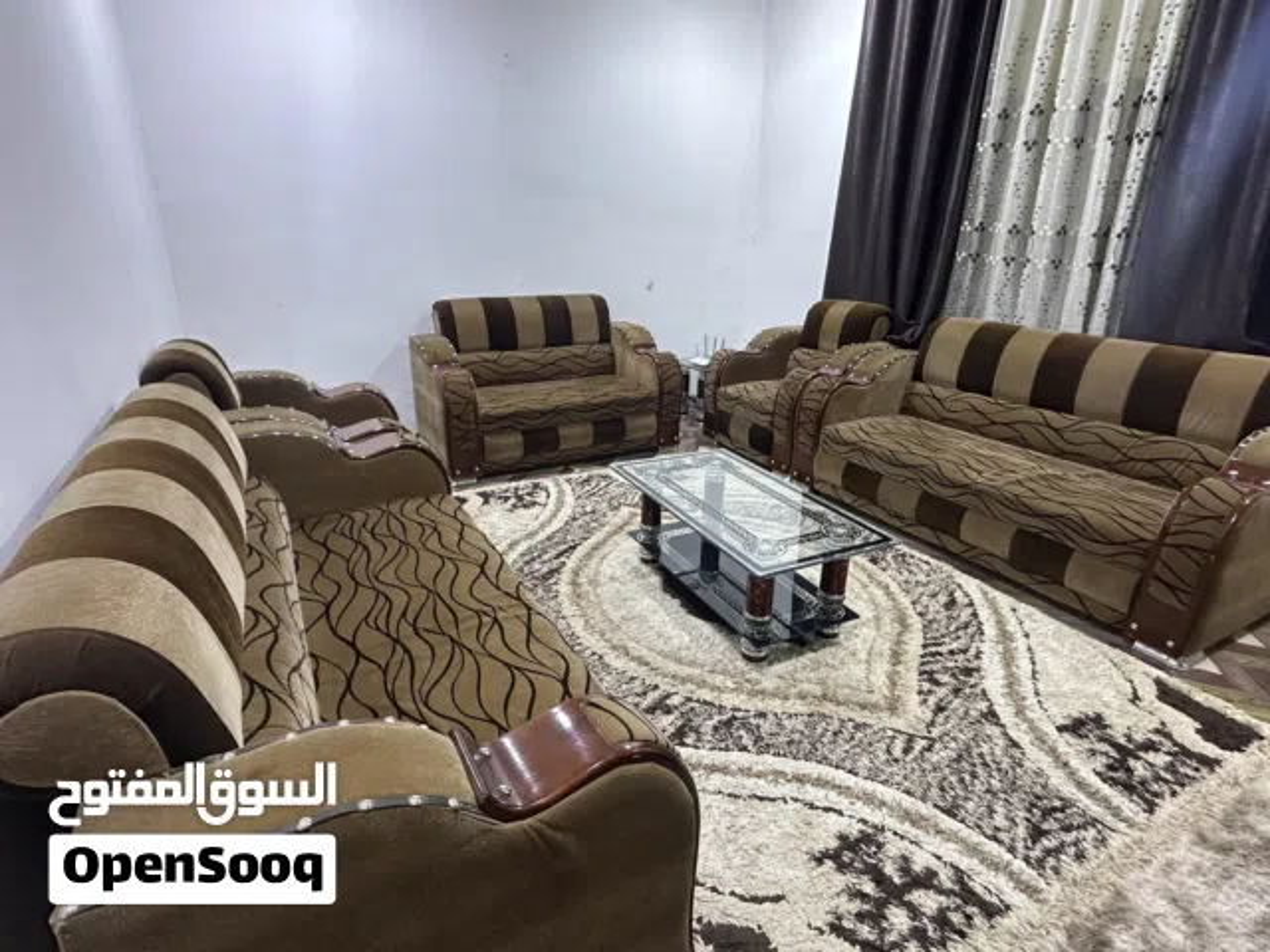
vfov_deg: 85.7
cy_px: 476
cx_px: 635
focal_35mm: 14
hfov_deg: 102.1
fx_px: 514
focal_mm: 2.22
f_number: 2.2
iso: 320
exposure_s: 1/100
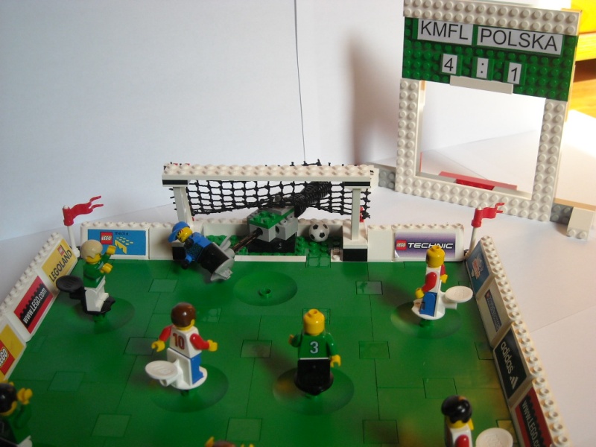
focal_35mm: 44
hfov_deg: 42.9
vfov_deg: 32.9
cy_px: 224
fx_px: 758
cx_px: 298
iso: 135
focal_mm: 7.1
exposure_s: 1/184
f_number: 3.1
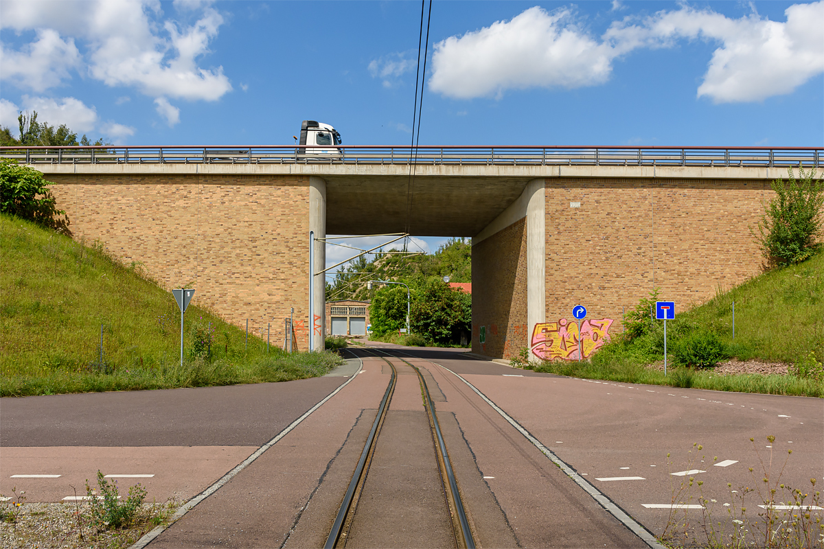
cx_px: 412
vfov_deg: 43.6
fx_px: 687
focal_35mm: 30
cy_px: 274
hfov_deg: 61.9
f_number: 9
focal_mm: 20
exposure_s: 1/640
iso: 200
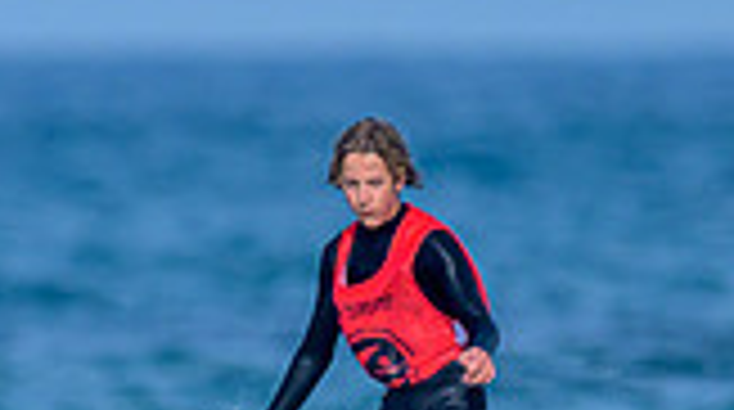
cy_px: 752
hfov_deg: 0.5
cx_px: -85
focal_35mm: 4111
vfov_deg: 0.3
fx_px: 79868
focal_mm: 800
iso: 220
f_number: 6.3
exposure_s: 1/2000
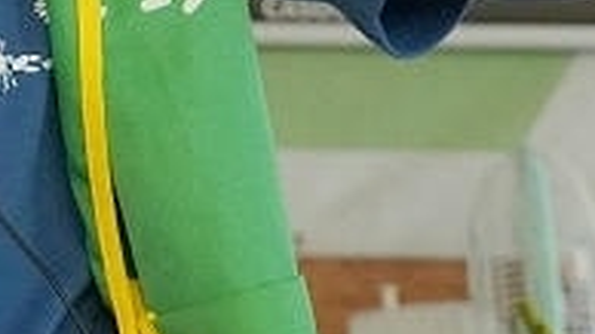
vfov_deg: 5.2
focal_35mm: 220
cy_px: -656
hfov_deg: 9.6
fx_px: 3470
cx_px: -248
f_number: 4
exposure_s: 1/160
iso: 6400
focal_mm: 34
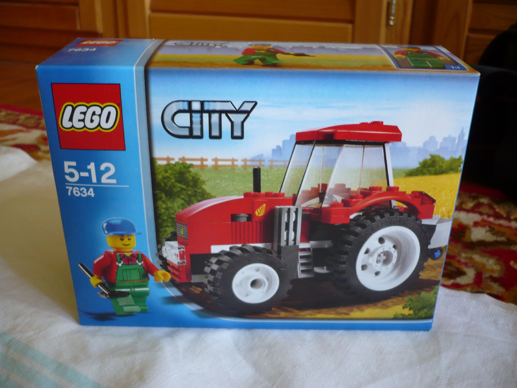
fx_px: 523
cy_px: 194
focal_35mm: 35
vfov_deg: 40.7
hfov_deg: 52.6
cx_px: 258
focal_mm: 5.8
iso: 125
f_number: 2.8
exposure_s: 1/30
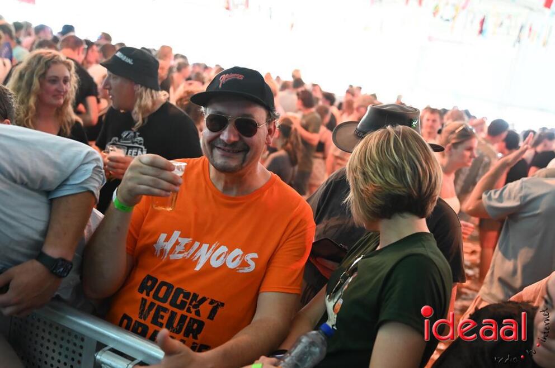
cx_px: 278
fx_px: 585
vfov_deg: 35.0
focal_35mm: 38
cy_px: 184
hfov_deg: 50.7
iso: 3200
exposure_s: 1/80
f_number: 2.8
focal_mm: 38
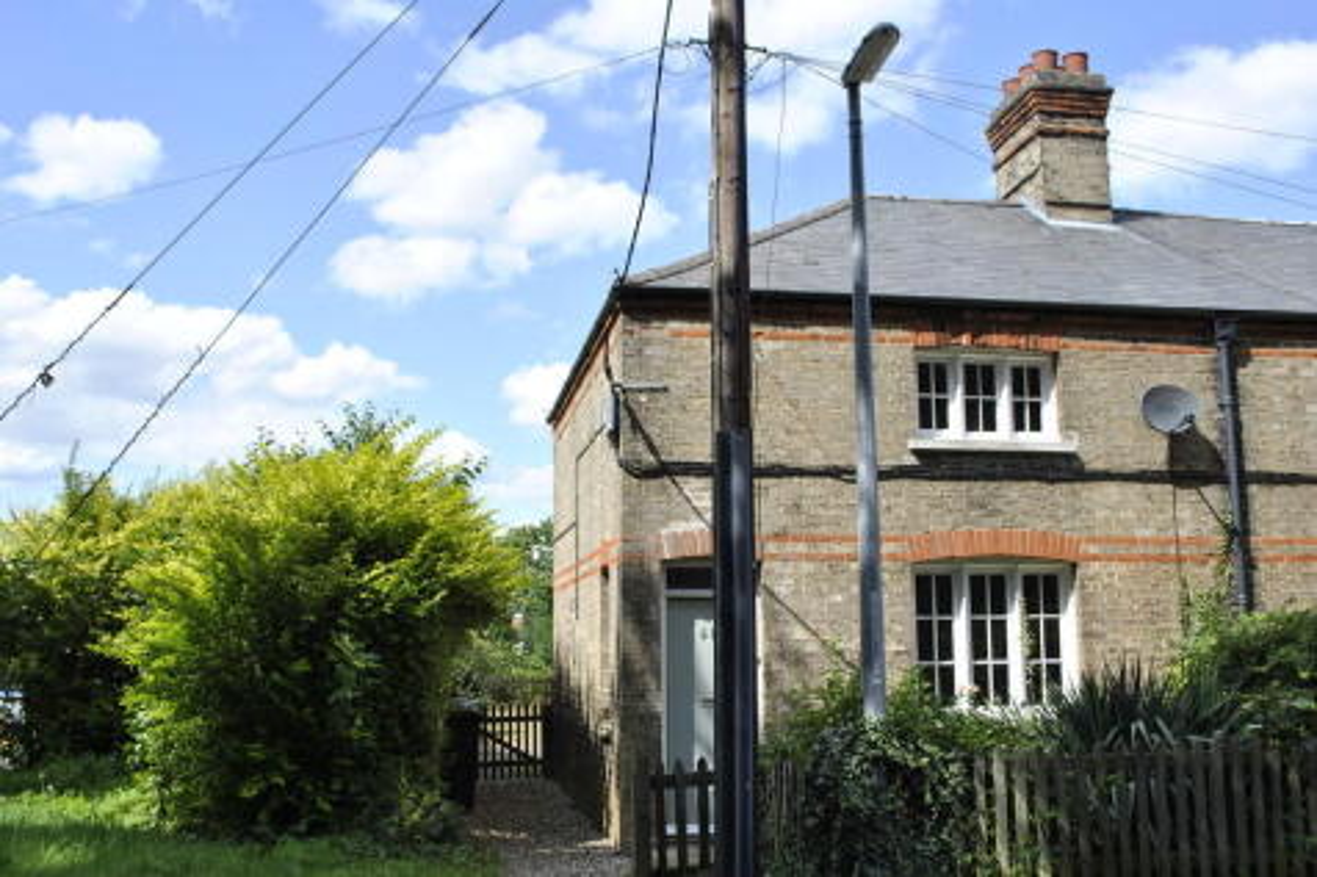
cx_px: 658
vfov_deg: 36.8
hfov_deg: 53.1
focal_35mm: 36
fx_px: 1316
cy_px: 438
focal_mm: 24
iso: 100
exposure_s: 1/250
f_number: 8
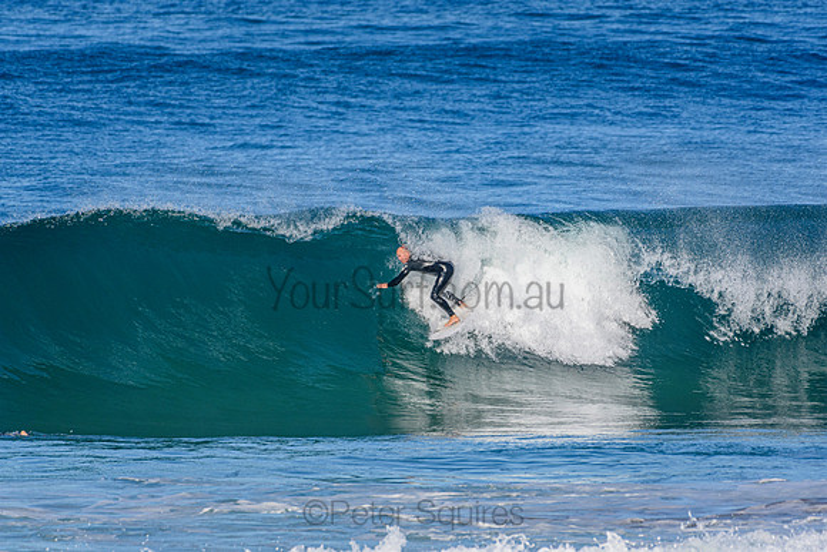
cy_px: 276
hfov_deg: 2.7
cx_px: 414
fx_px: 17232
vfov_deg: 1.8
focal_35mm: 750
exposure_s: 1/2000
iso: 320
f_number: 5.6
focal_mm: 500
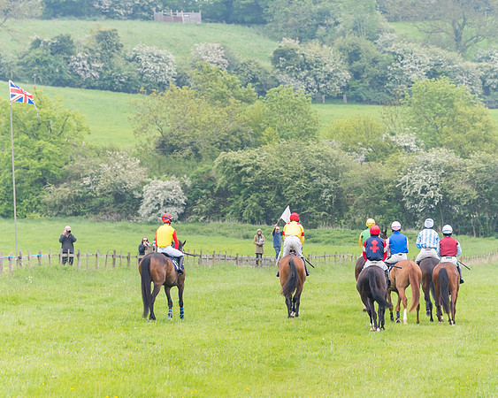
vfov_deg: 5.4
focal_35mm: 285
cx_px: 273
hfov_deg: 6.8
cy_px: 177
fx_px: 4206
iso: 400
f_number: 4
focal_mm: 145
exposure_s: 1/1250
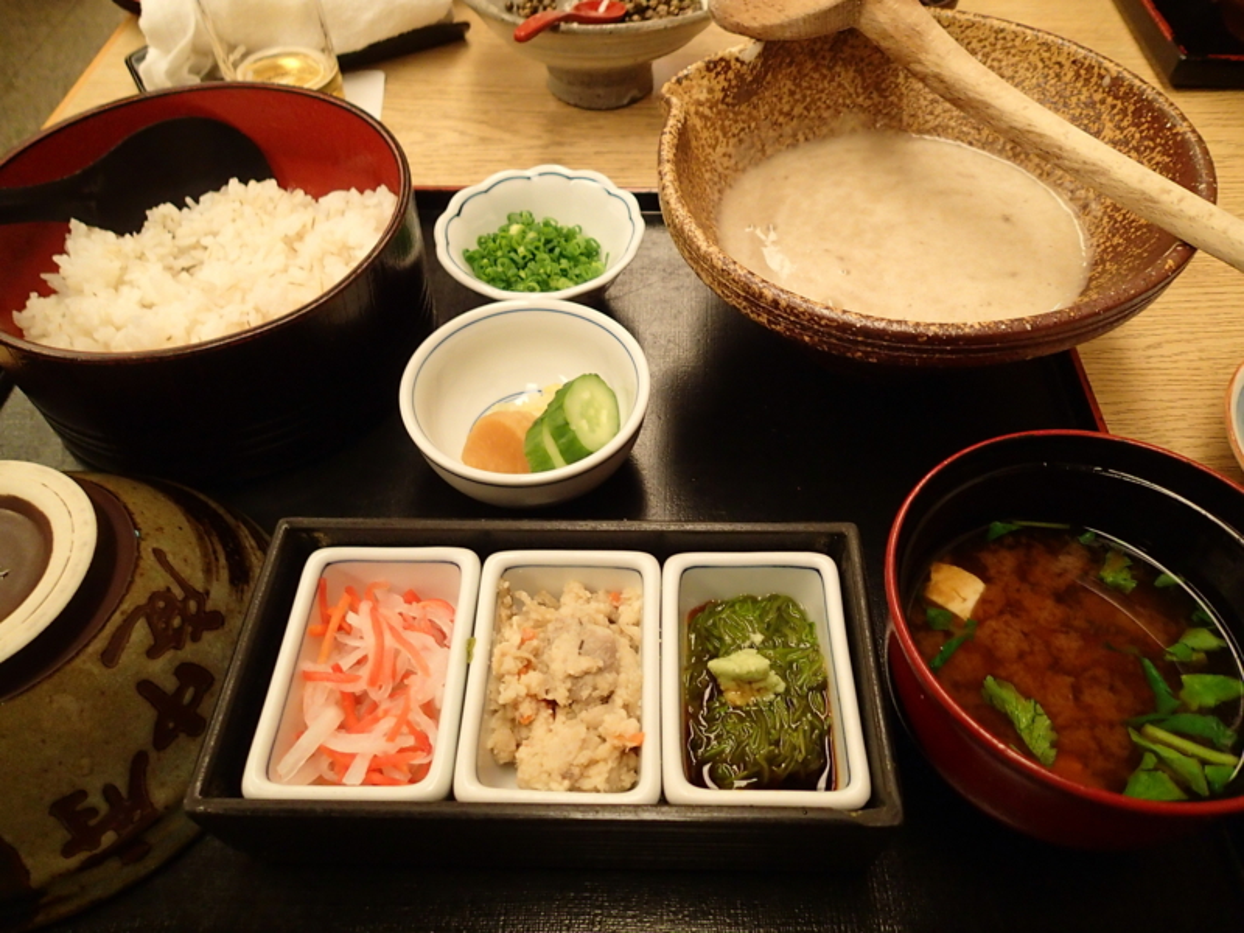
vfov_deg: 54.9
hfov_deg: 69.4
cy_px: 466
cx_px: 622
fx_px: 898
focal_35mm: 25
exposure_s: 1/30
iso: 320
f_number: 2
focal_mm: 4.5
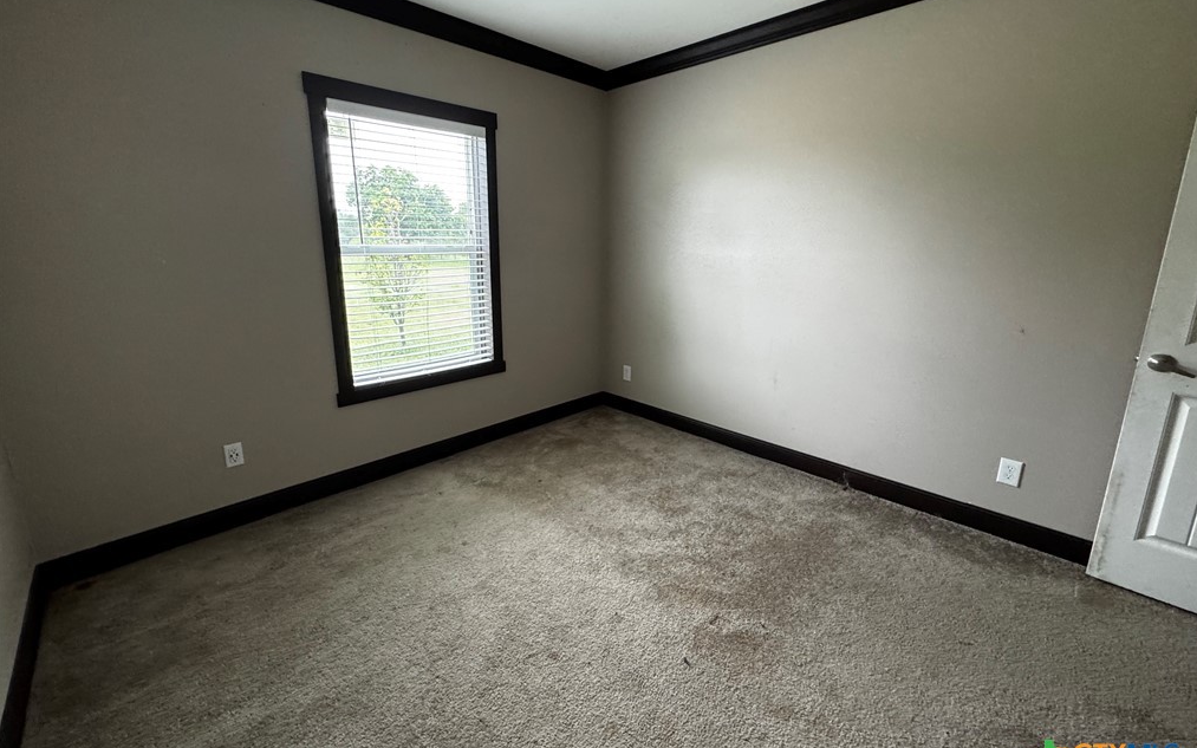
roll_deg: -1.5
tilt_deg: -12.7
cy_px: 344
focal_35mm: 15
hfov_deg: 101.5
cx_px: 603
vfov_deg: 74.7
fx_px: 489
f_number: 2.2
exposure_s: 1/98
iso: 320
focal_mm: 2.22
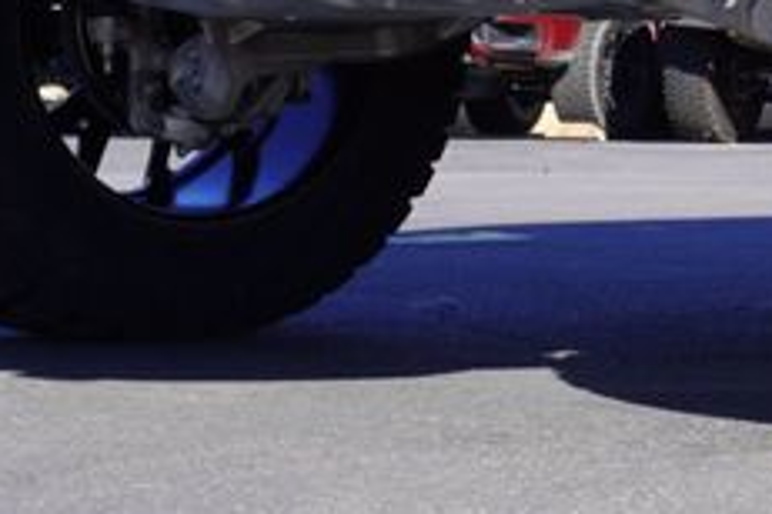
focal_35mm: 153
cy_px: -417
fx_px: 3285
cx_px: 1193
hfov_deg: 12.7
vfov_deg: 8.6
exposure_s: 1/125
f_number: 8
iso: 100
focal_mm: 23
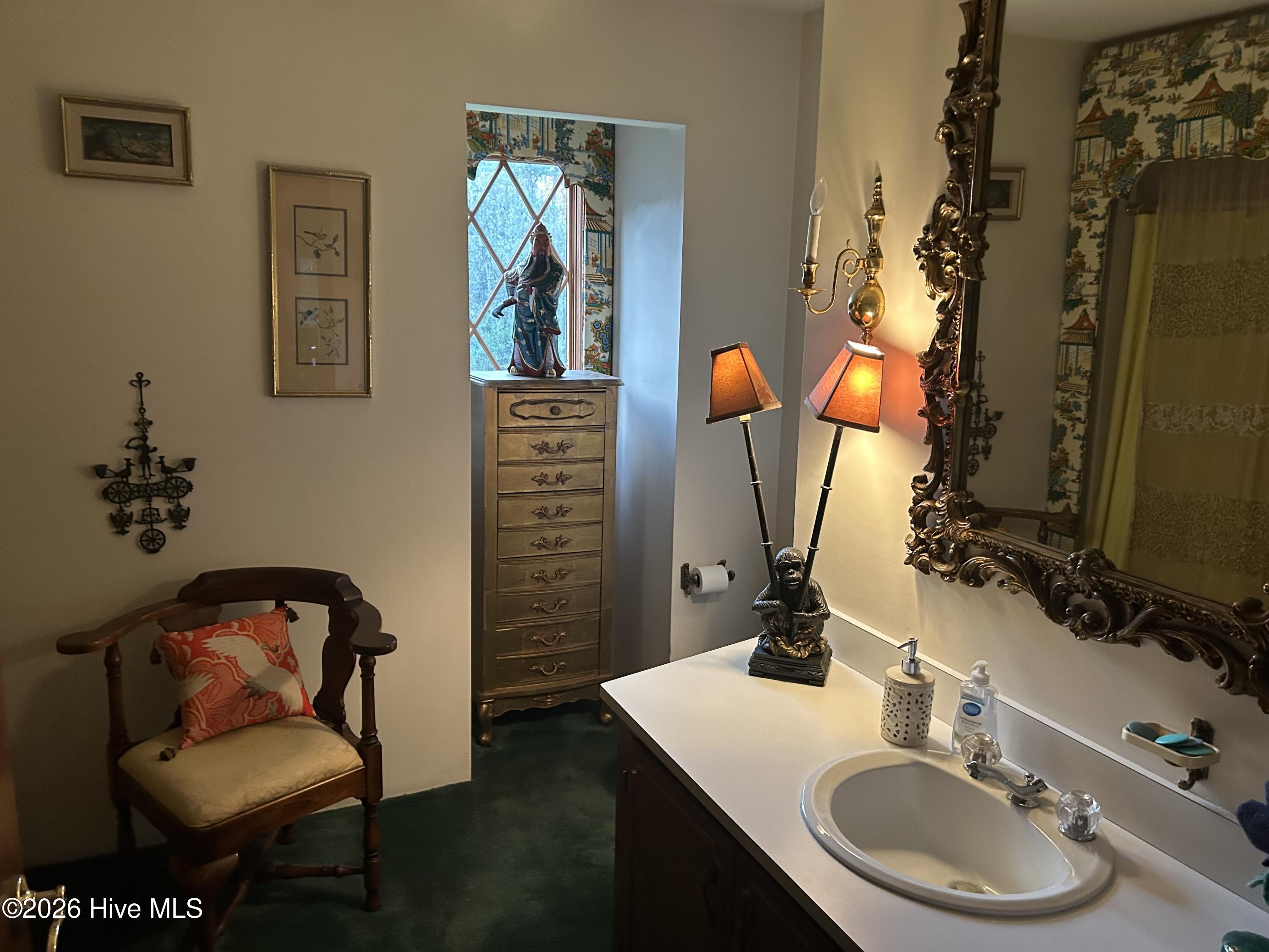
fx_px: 953
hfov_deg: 67.3
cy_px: 476
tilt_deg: -11.0
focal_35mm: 26
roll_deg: -1.9
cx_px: 634
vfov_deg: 53.1
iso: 400
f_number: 1.5
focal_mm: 5.7
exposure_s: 1/60
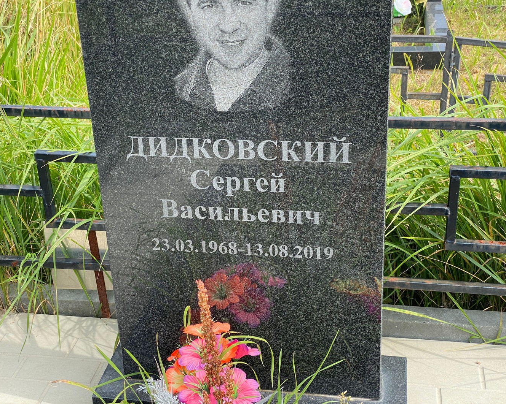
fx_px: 824
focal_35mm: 55
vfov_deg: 27.6
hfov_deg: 34.2
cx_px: 246
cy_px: 200
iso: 20
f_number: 2
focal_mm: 6
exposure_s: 1/428
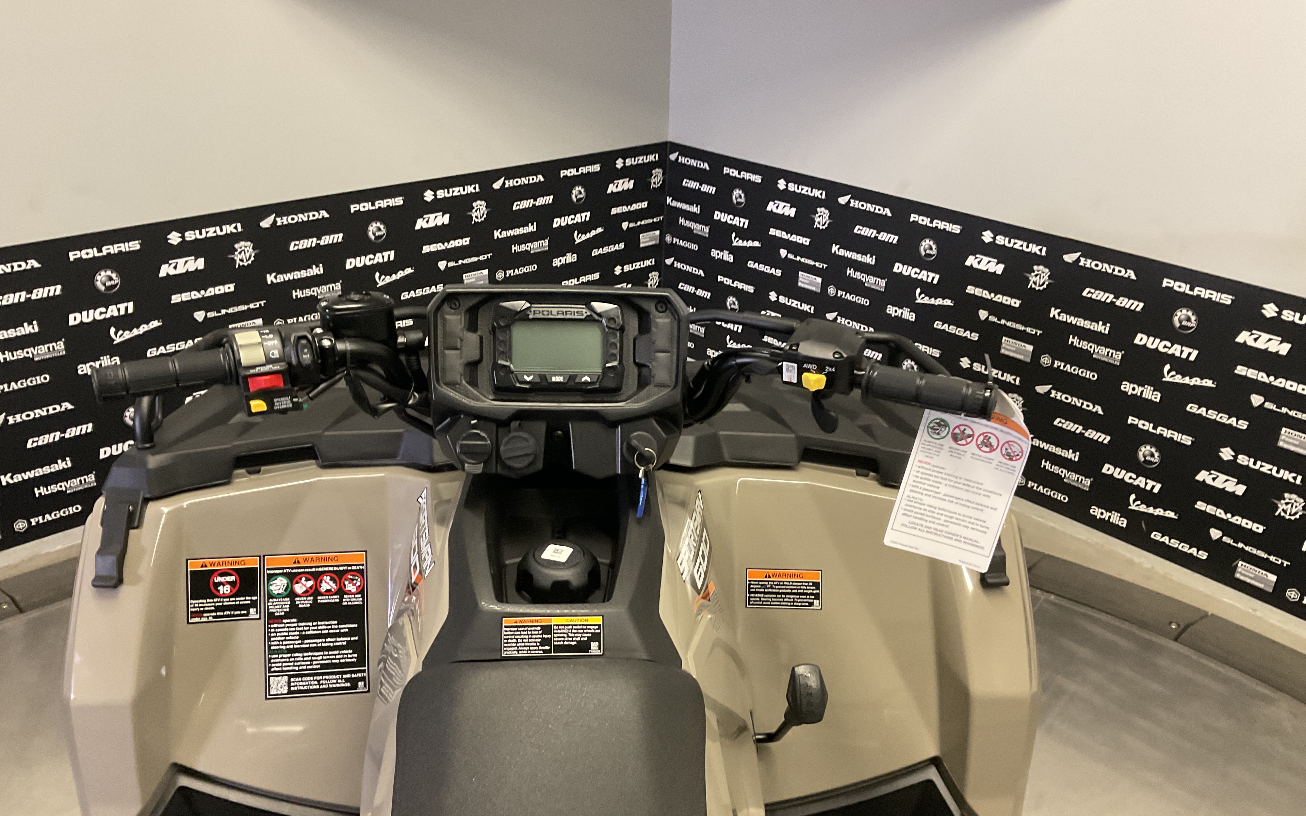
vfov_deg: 40.5
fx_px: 1103
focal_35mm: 31
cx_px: 650
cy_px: 464
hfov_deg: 61.2
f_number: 1.8
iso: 250
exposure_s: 1/40
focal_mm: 3
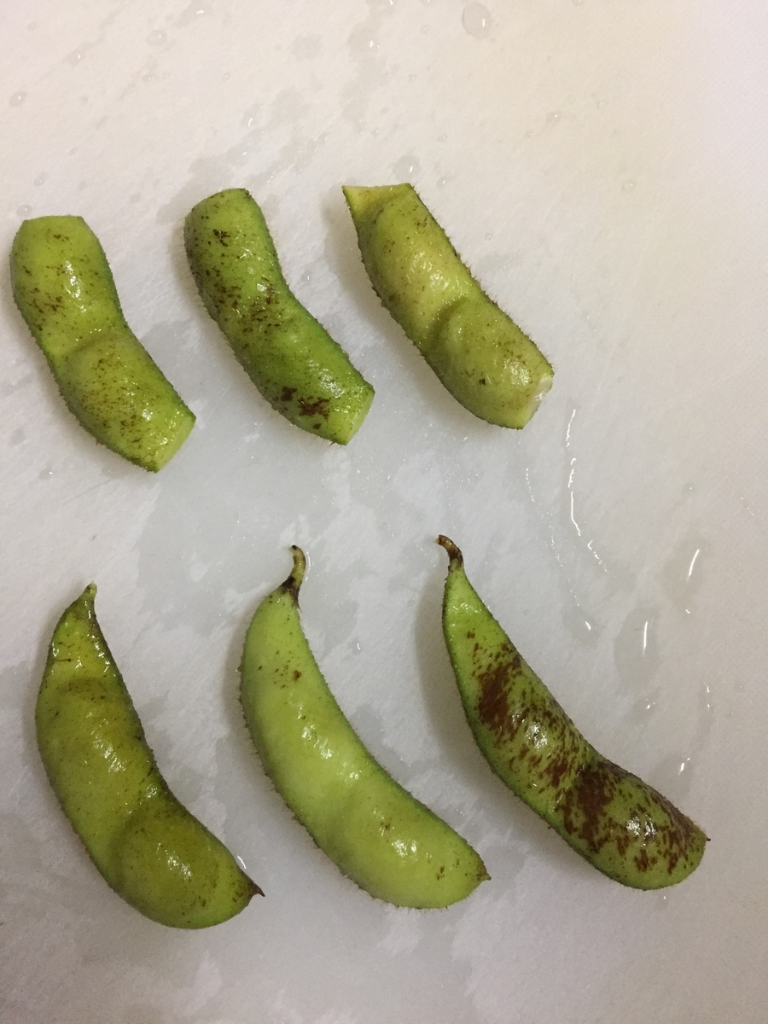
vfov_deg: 61.7
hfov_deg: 48.2
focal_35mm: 29
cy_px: 512
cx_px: 384
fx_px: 858
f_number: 2.2
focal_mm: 4.15
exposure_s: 1/30
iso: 200
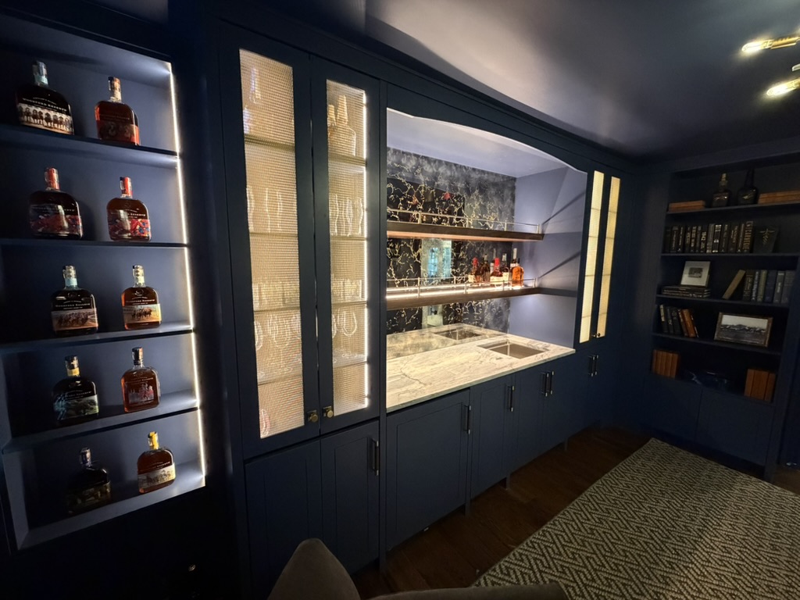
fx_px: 324
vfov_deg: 85.7
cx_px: 400
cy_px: 300
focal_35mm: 14
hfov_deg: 102.1
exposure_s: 1/60
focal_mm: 2.22
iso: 1250
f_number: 2.2
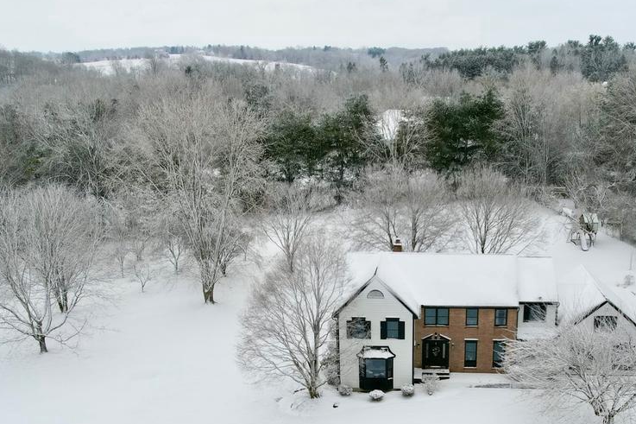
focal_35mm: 43
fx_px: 759
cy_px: 347
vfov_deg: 30.3
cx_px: 407
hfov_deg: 45.0
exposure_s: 1/2000
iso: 100
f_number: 2.8
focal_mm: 8.38
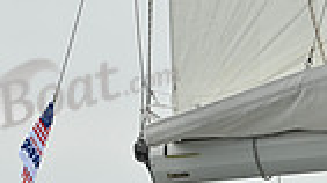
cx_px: 301
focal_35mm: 301
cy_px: 409
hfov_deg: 7.2
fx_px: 2607
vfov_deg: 4.0
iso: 320
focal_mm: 70
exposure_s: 1/1000
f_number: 10
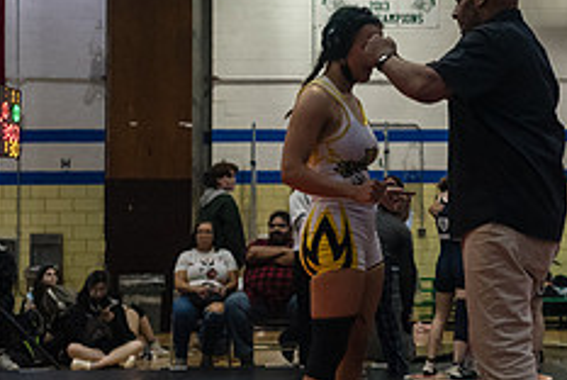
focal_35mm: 87
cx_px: 411
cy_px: 179
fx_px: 1372
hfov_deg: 23.2
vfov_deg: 15.8
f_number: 3.2
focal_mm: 35
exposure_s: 1/1000
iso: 5000
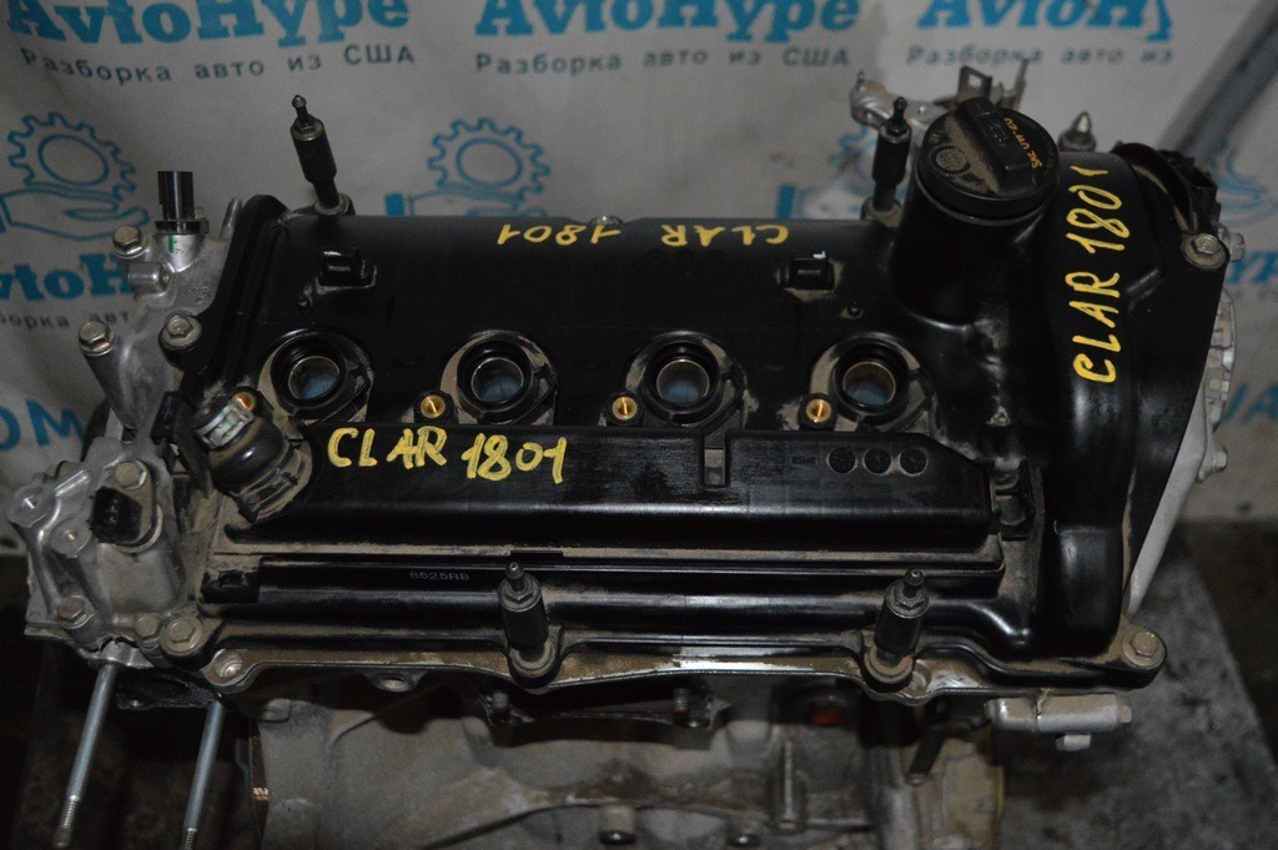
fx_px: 1330
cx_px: 639
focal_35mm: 38
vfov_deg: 35.4
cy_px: 425
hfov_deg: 51.3
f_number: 4
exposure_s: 1/60
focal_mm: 25
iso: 3200
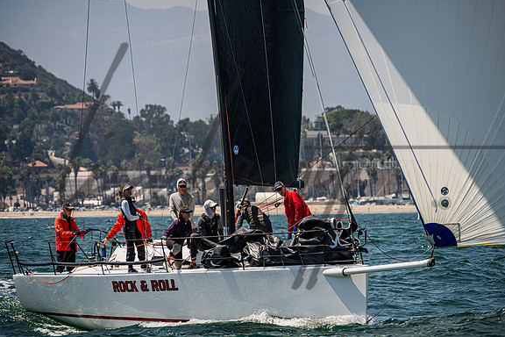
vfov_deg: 4.2
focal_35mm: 327
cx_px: 260
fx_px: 4587
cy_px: 168
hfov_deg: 6.3
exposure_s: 1/2500
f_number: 8
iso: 500
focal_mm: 310
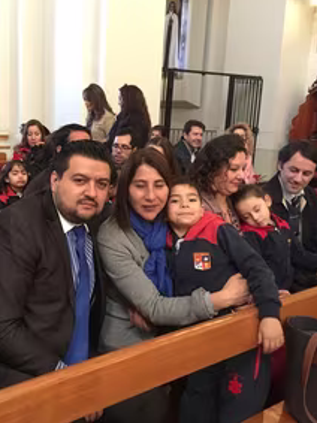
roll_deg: -1.4
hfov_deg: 34.2
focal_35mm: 41
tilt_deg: -10.6
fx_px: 501
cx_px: 70
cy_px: 205
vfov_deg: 45.8
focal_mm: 4.15
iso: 160
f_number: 2.2
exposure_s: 1/8
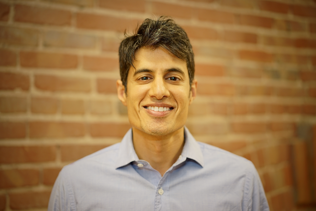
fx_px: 483
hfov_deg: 36.2
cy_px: 106
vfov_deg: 24.6
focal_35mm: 55
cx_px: 158
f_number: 2
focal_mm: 55
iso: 400
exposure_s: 1/60
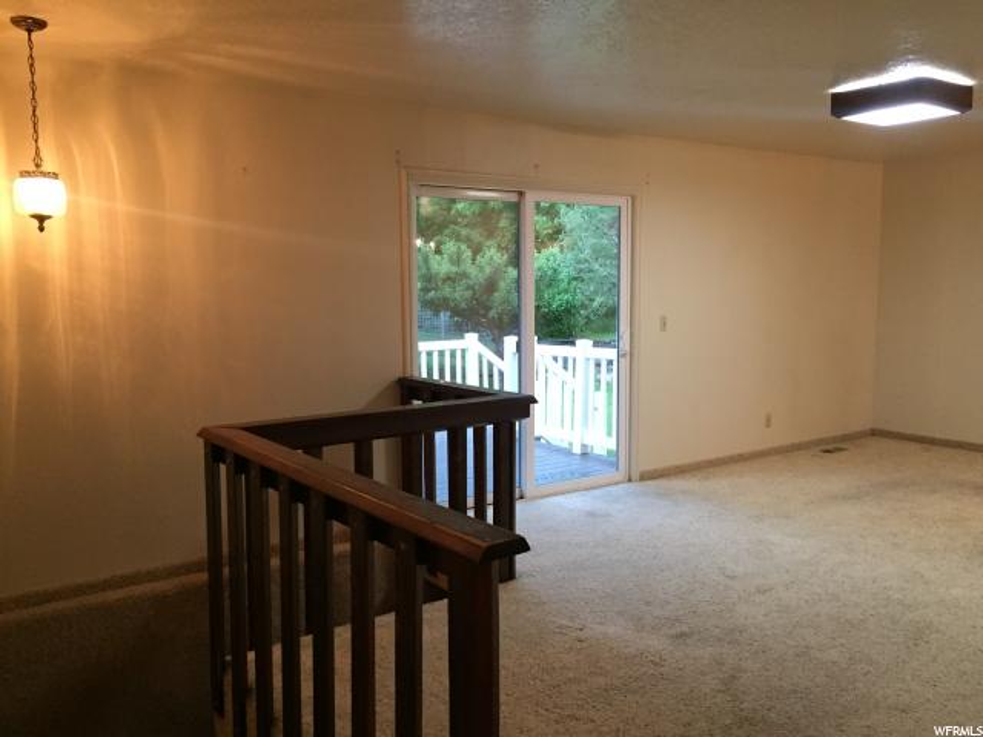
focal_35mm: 29
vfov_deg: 48.2
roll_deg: -0.3
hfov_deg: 61.7
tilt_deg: -6.4
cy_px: 368
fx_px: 824
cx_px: 492
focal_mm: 4.15
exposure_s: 1/30
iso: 250
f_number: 2.2
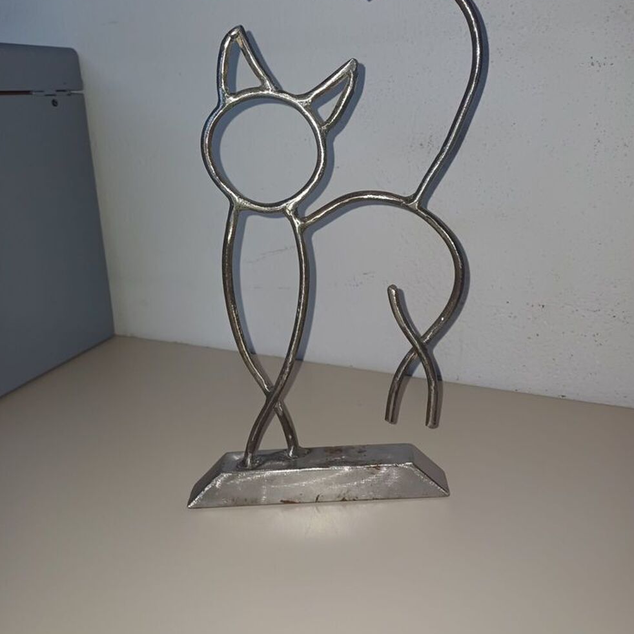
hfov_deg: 54.0
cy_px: 266
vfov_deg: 53.8
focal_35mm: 30
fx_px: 622
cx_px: 318
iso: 64
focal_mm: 4.65
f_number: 1.8
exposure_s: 1/50
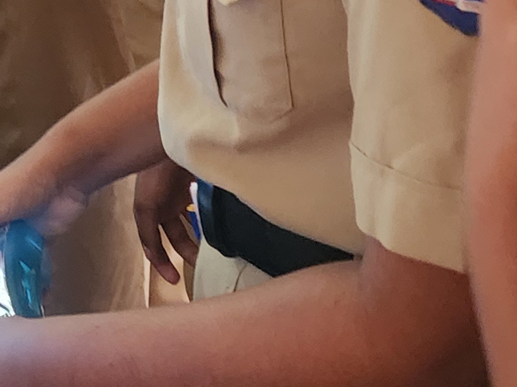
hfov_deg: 16.6
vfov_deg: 12.3
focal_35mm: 118
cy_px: -44
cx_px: 113
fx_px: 1762
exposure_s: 1/25
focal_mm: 6.4
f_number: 1.8
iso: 1000
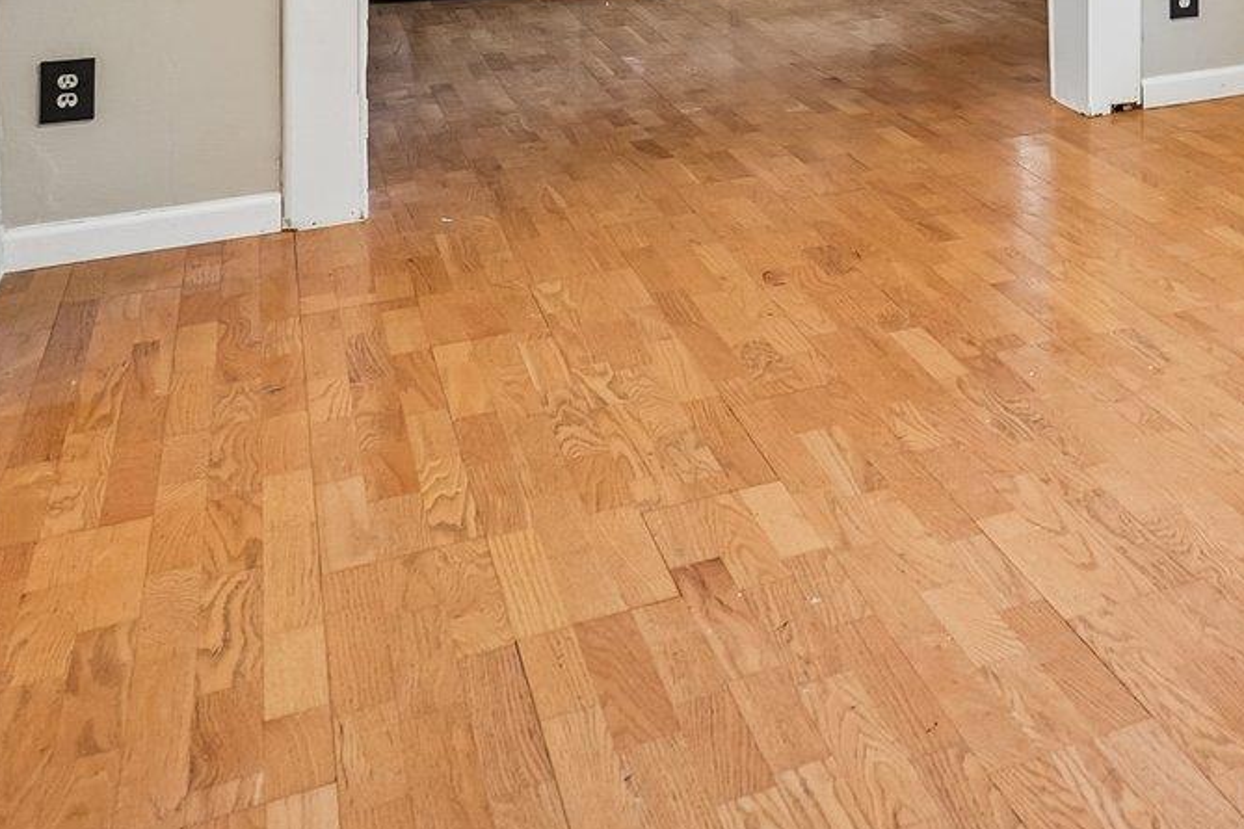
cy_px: -270
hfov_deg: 33.7
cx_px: 1445
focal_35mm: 49
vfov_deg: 23.9
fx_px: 1693
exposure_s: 1/25
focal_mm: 16
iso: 400
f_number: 5.6
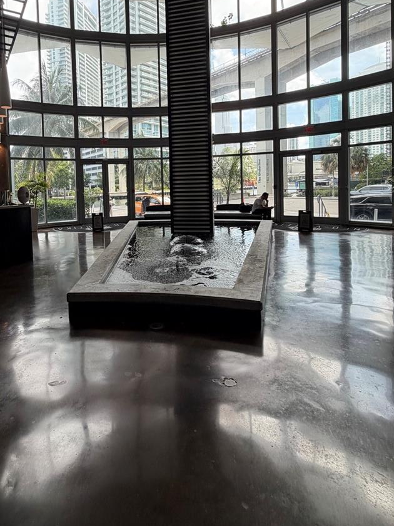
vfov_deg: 80.2
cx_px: 151
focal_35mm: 20
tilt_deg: -2.3
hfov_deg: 65.1
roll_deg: +2.3
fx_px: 304
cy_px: 197
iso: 40
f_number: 2.2
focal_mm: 2.22
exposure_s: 1/181
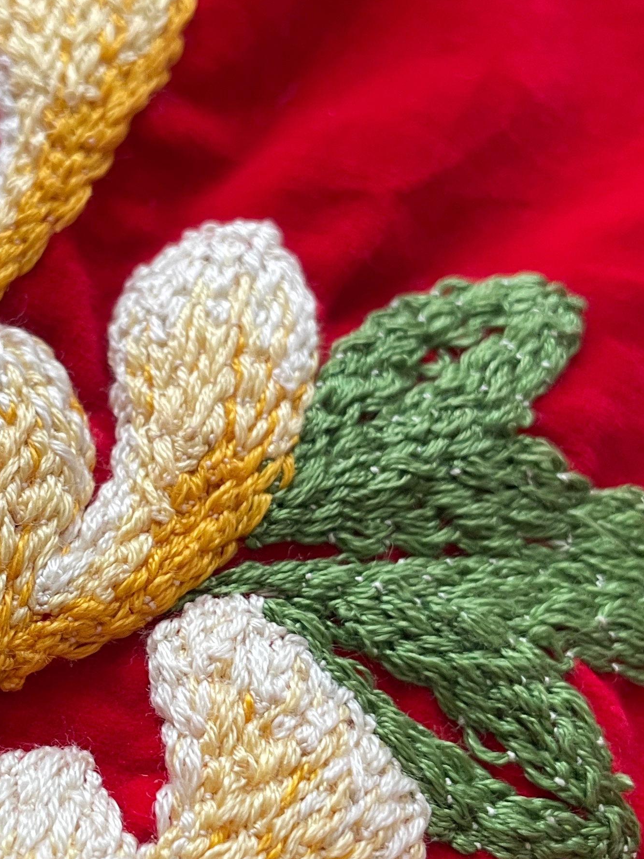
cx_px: 170
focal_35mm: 59
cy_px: 469
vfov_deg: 32.7
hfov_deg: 24.6
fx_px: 1463
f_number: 1.6
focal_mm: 4.2
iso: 125
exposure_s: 1/66
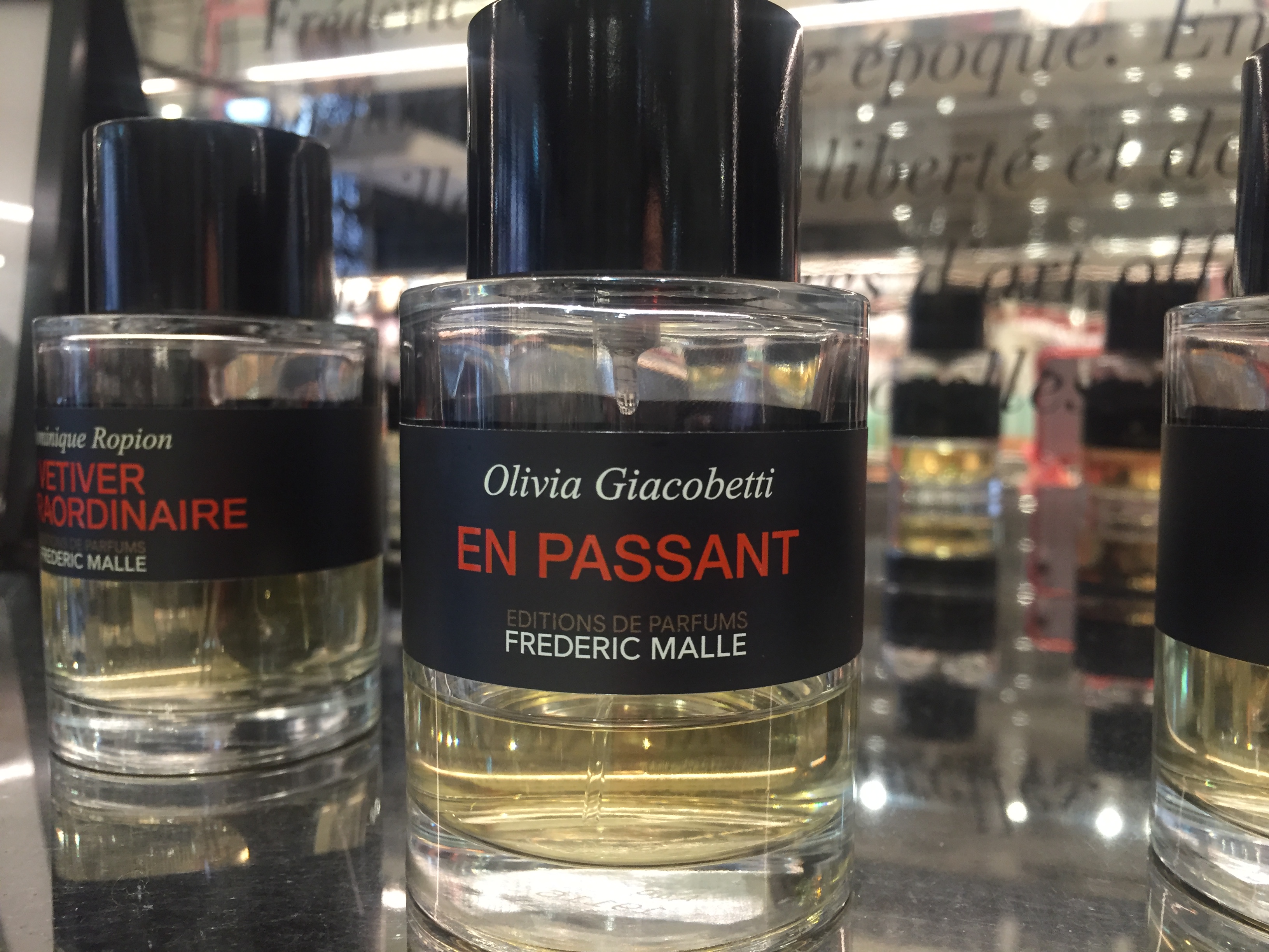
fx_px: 1063
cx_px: 634
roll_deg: -0.8
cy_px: 476
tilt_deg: -5.3
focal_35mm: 29
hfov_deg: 61.7
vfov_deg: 48.2
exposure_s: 1/33
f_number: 2.2
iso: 160
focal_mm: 4.15
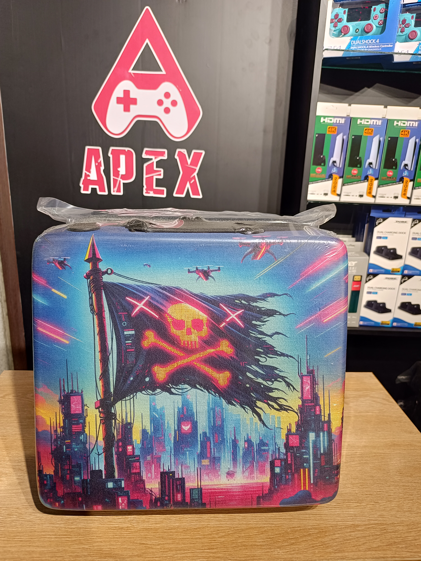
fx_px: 389
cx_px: 210
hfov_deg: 56.8
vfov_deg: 71.6
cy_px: 280
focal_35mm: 24
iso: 200
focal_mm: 6.14
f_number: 1.65
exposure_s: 1/100
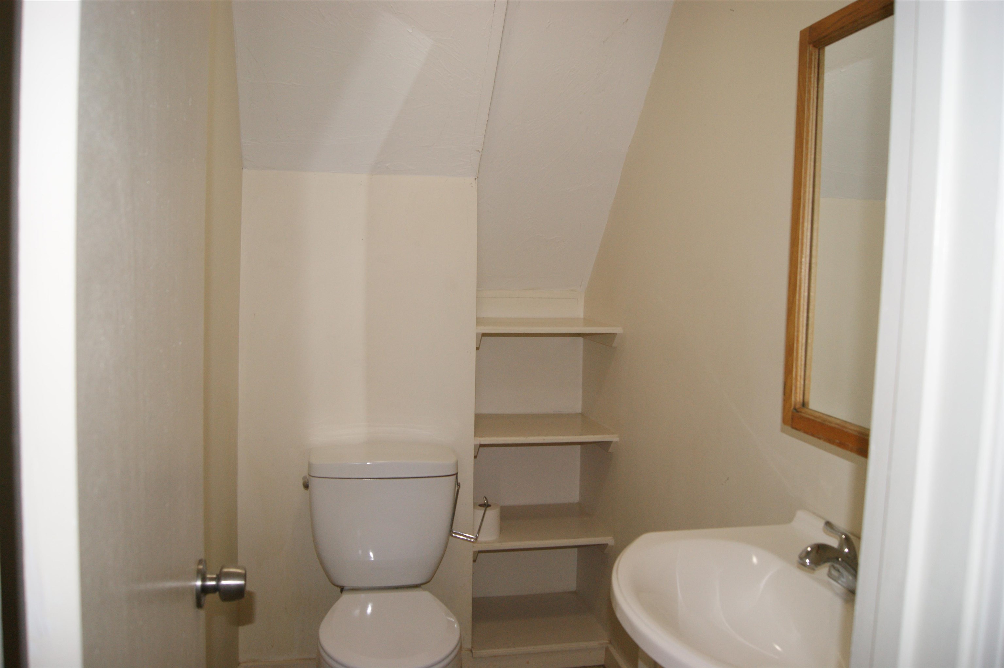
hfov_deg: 67.4
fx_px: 752
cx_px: 502
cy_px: 334
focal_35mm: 27
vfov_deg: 47.9
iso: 400
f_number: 5.6
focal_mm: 18
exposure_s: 1/60
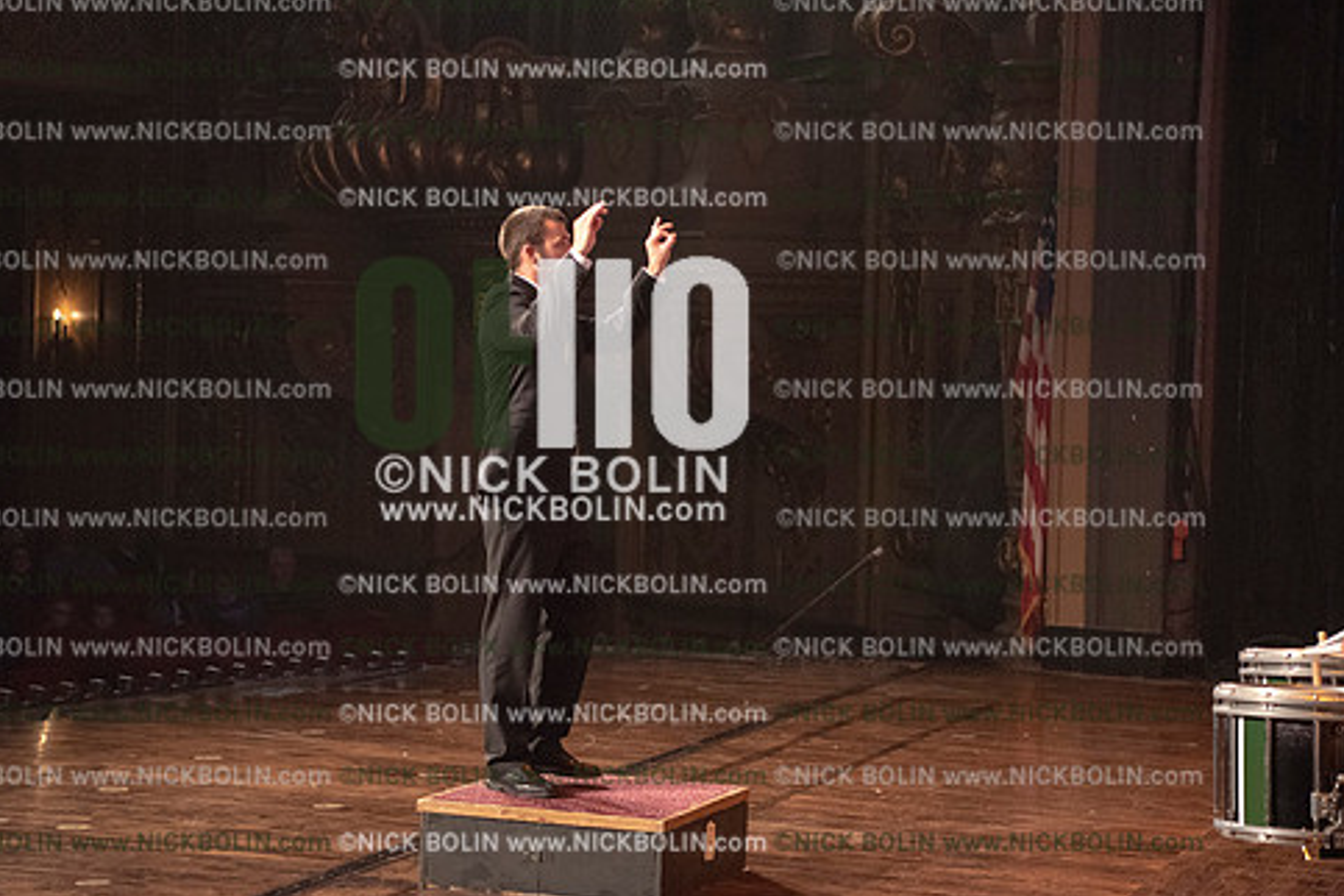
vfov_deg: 16.3
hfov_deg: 24.2
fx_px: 3136
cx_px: 551
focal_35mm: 84
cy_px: 391
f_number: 2.8
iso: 2000
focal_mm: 70
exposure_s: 1/200
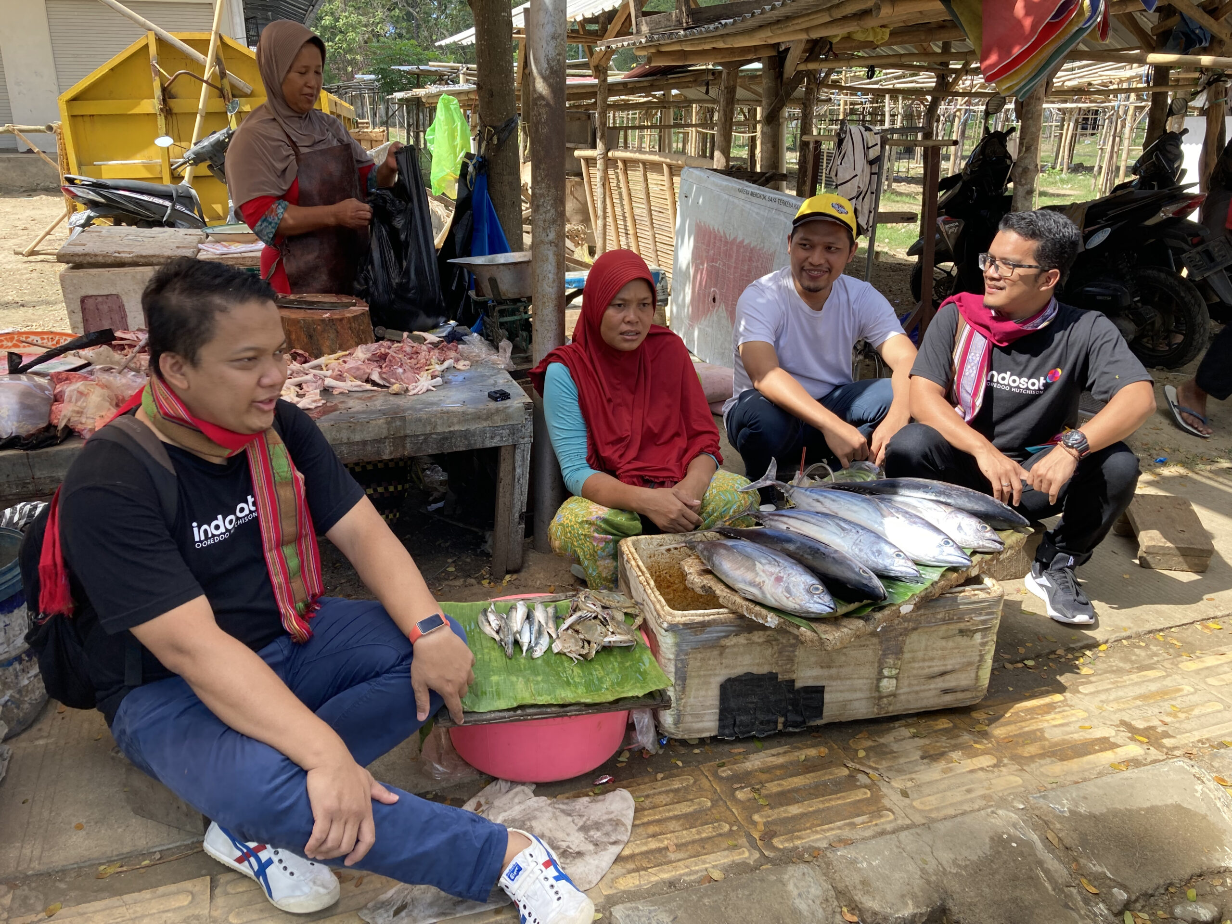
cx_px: 616
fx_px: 997
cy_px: 462
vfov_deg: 49.7
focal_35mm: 28
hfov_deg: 63.4
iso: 20
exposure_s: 1/329
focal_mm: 3.99
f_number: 1.8
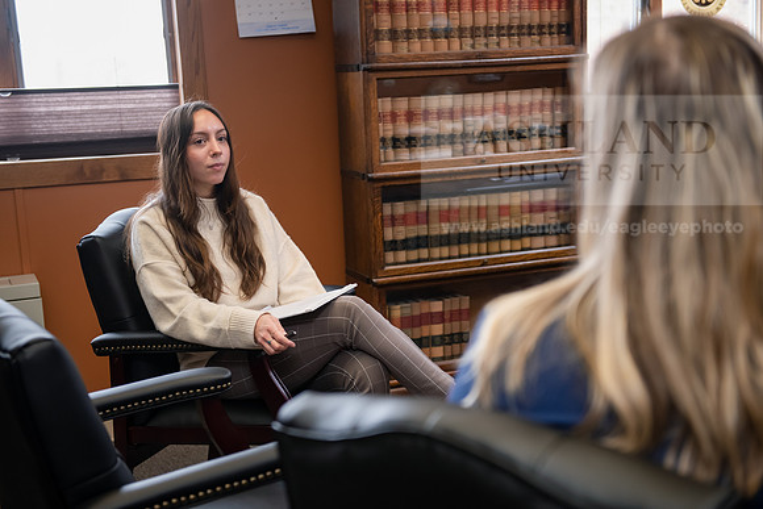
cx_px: 382
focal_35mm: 52
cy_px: 254
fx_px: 1102
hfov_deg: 38.2
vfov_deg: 26.0
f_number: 3.2
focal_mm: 52
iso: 1000
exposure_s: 1/160
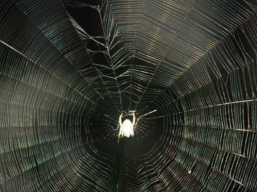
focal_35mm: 191
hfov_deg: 10.4
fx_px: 1416
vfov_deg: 7.8
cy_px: 102
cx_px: 130
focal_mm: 85
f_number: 4.8
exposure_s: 1/60
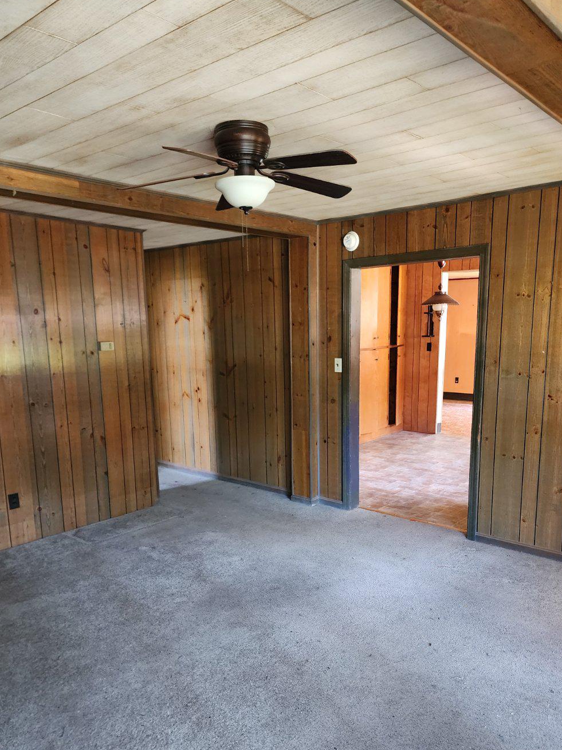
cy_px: 433
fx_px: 584
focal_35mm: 27
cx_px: 293
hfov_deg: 51.3
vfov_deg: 65.0
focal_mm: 6.4
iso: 640
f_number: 1.8
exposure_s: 1/30
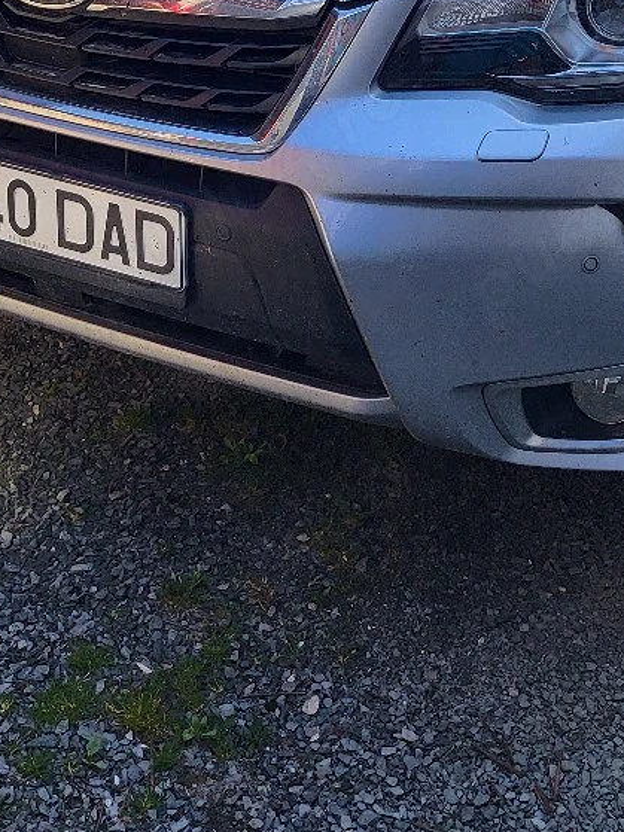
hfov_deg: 23.6
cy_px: -133
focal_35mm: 62
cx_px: 343
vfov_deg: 27.8
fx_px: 1491
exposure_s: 1/833
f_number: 1.8
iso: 40
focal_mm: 5.4
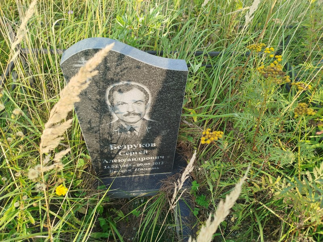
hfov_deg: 71.6
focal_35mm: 24
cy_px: 121
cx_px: 162
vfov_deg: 56.8
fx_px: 224
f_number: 1.7
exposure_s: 1/209
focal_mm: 5.31
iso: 50
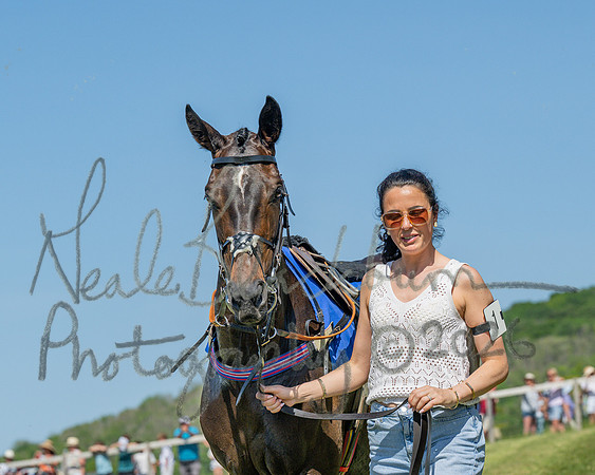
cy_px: 238
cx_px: 238
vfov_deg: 11.0
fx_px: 2459
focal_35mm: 140
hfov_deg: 13.8
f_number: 4.5
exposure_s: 1/2500
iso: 200
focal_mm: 83
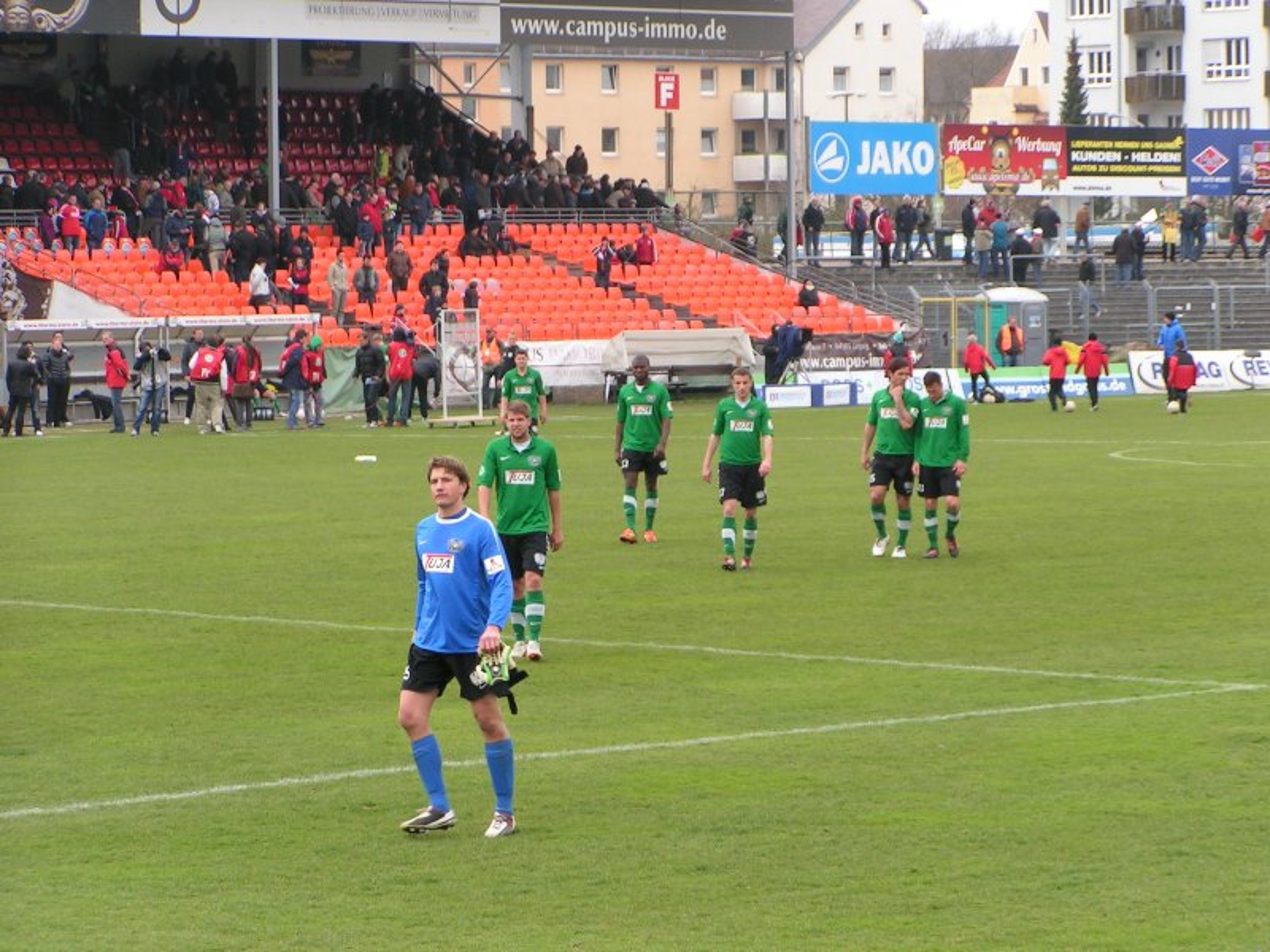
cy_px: 476
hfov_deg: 13.2
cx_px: 635
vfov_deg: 9.9
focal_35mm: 150
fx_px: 5503
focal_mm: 22.9
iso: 50
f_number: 4.5
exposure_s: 1/200
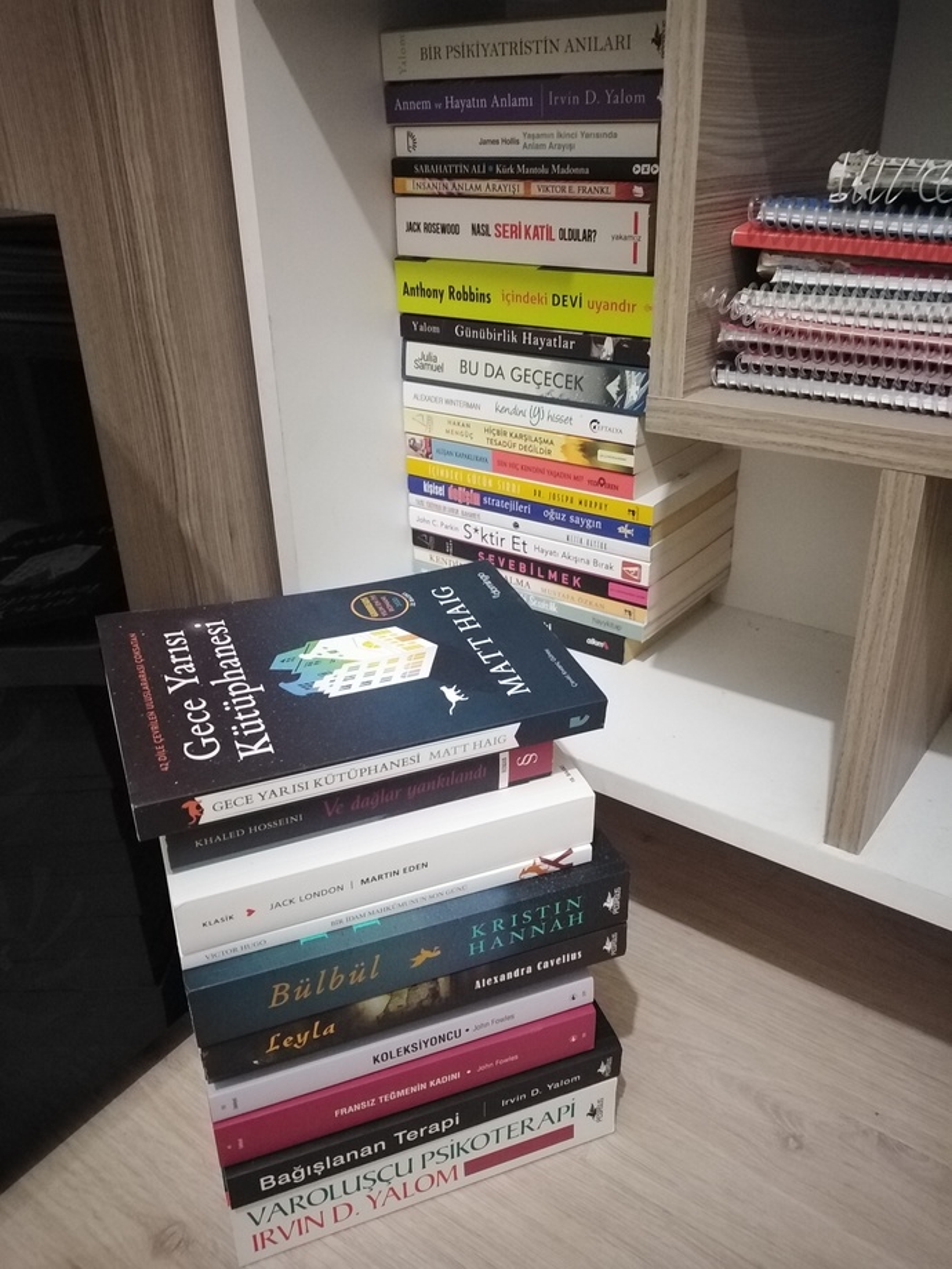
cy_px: 634
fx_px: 953
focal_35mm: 26
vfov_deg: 67.3
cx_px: 476
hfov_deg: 53.1
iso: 1082
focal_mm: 3.62
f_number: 1.8
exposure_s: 1/15
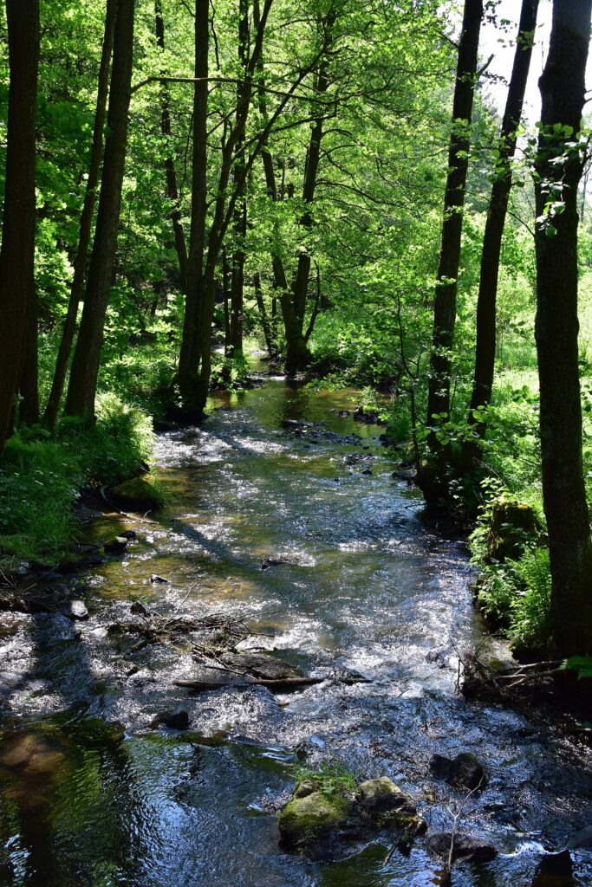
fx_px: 1147
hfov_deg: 29.0
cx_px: 296
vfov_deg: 42.3
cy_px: 444
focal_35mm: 46
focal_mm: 31
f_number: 8
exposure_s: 1/200
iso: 400
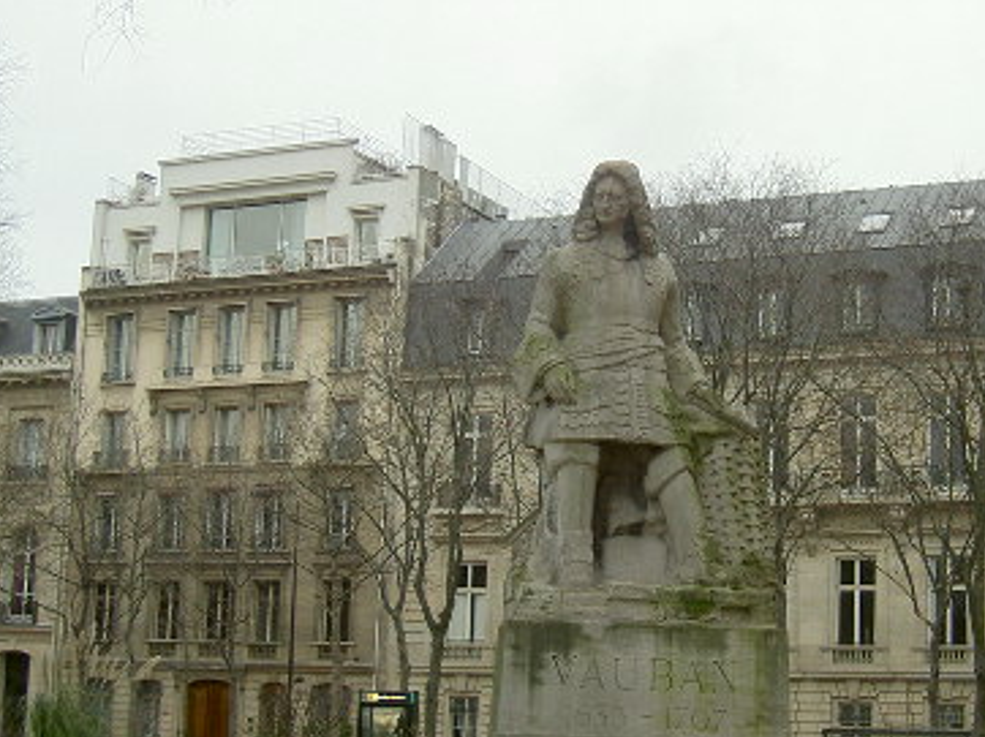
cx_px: 558
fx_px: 1962
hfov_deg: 28.2
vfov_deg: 21.3
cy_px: 389
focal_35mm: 69
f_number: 2.8
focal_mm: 8
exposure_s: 1/73
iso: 100
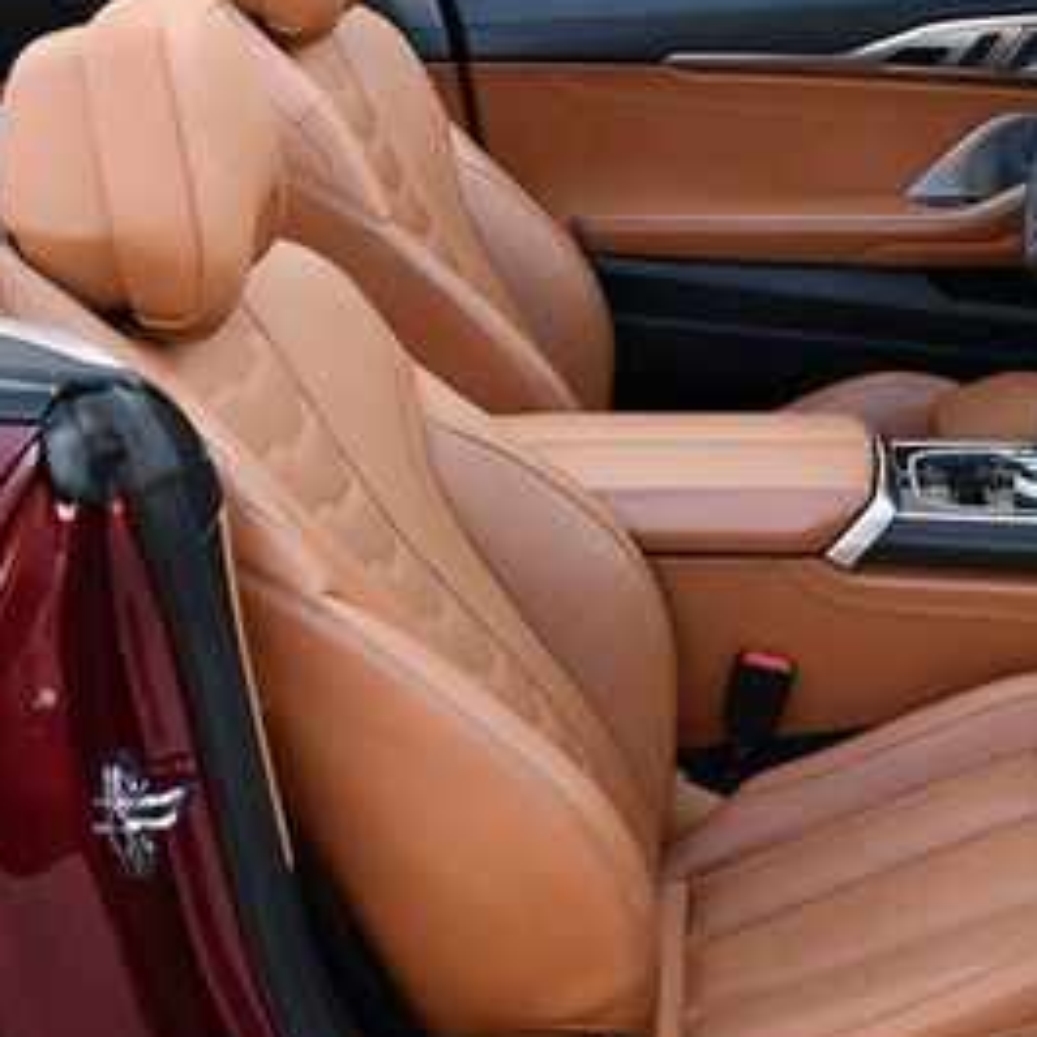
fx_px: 2508
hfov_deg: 23.3
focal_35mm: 74
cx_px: 677
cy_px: 489
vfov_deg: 23.4
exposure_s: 1/250
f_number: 4
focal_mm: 18
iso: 400
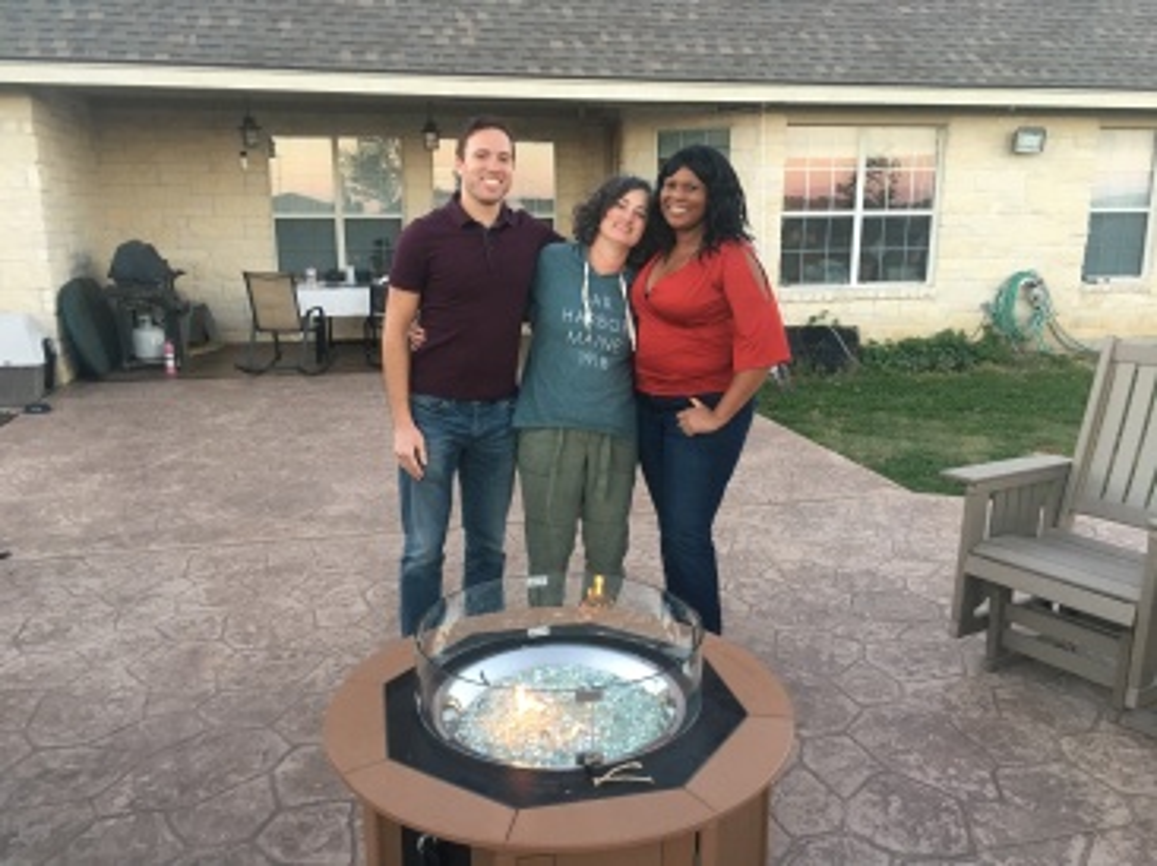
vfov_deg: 48.2
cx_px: 578
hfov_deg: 61.7
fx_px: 969
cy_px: 433
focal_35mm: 29
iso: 40
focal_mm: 4.15
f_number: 2.2
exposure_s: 1/30
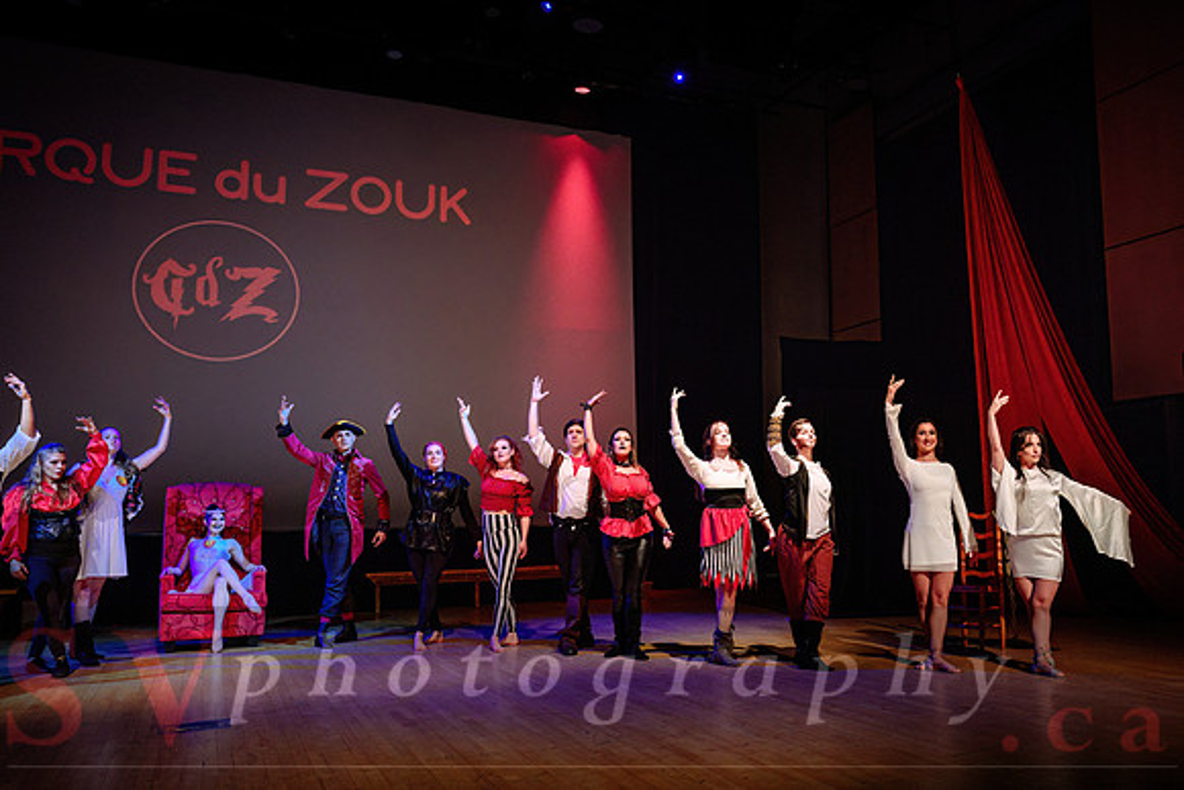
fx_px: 1032
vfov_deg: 41.9
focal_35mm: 31
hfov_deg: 58.7
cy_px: 389
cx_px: 760
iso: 2000
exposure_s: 1/250
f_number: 4
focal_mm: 24
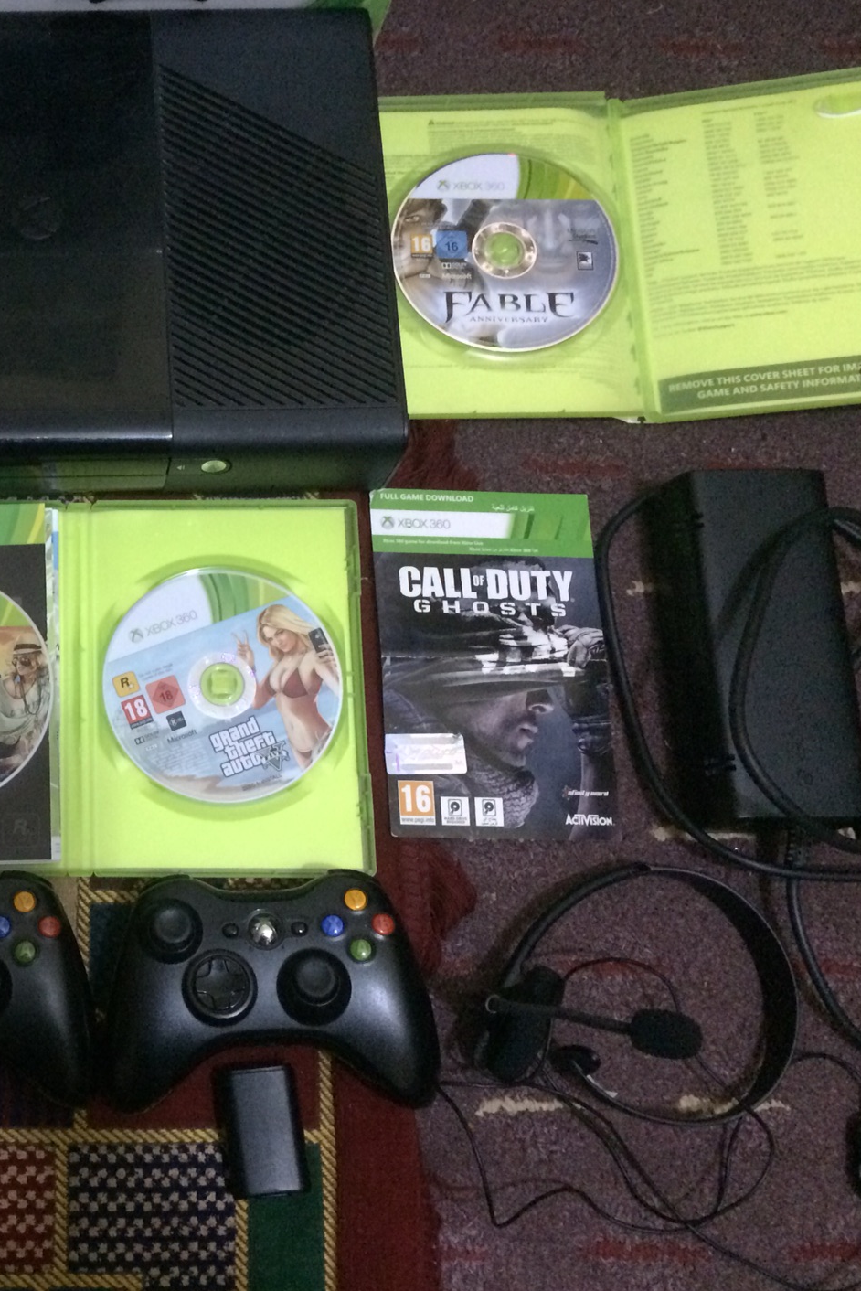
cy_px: 651
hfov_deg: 30.6
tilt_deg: -74.3
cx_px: 20
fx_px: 1470
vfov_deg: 47.4
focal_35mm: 41
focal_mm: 4.15
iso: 320
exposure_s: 1/15
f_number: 2.2
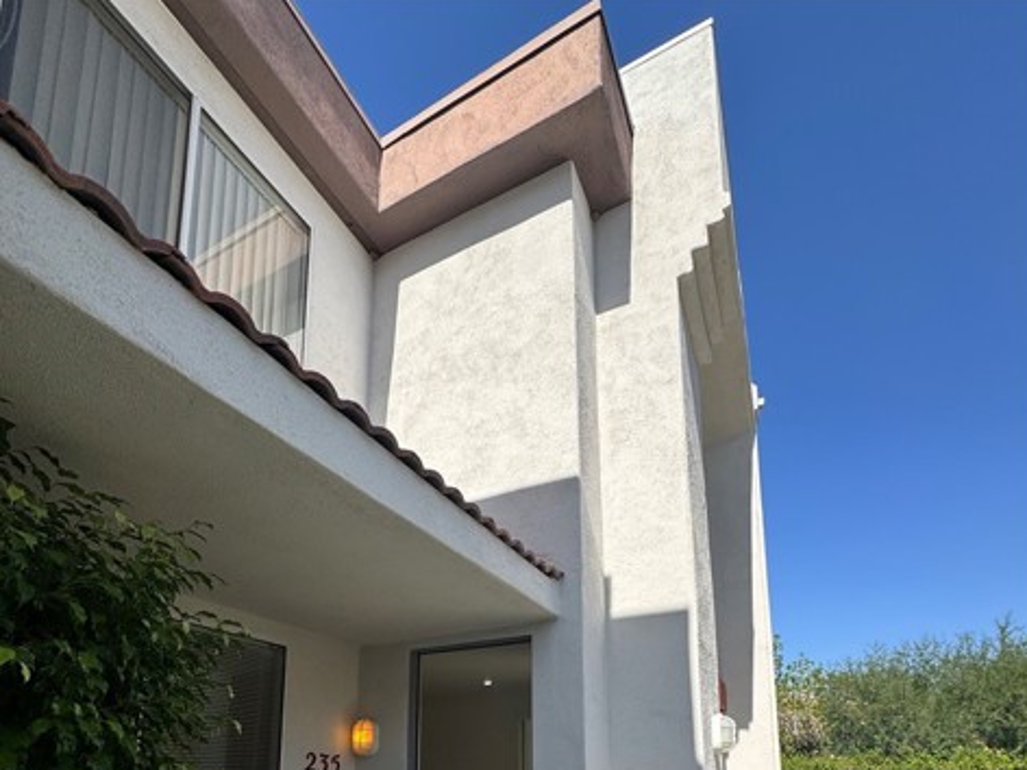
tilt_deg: +8.1
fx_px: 564
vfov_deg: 58.7
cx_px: 520
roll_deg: +0.0
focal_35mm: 19
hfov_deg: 84.7
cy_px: 692
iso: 50
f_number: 2.2
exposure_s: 1/1880
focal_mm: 2.22
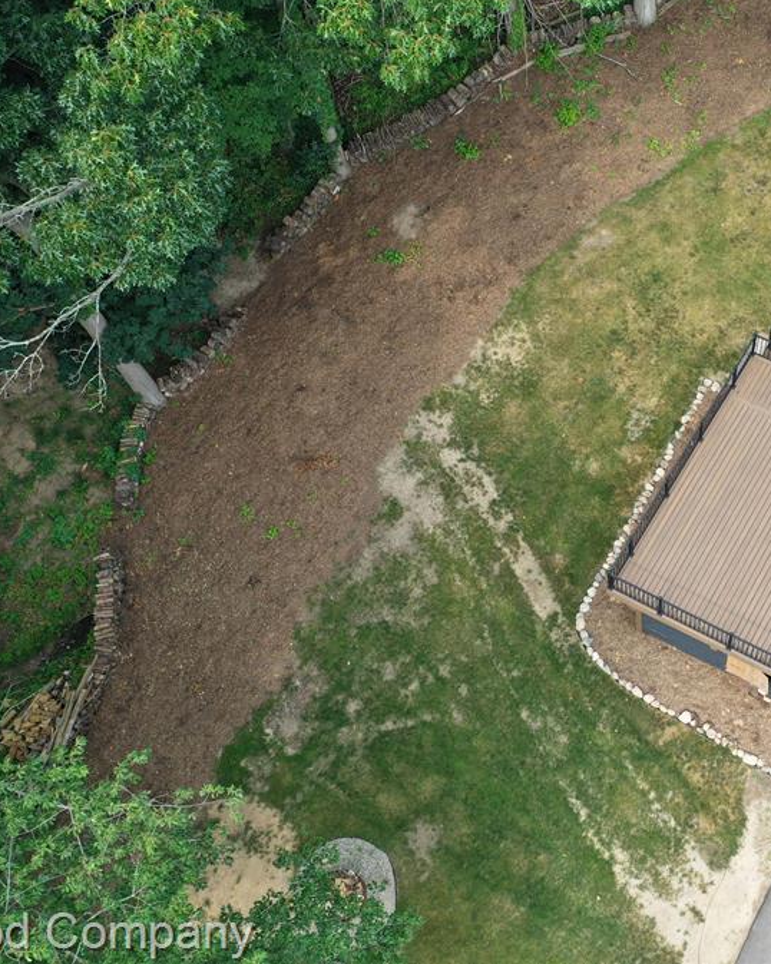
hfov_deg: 35.9
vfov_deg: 45.8
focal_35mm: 40
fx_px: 1141
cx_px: 638
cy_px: 477
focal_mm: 10.26
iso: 100
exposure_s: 1/120
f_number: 4
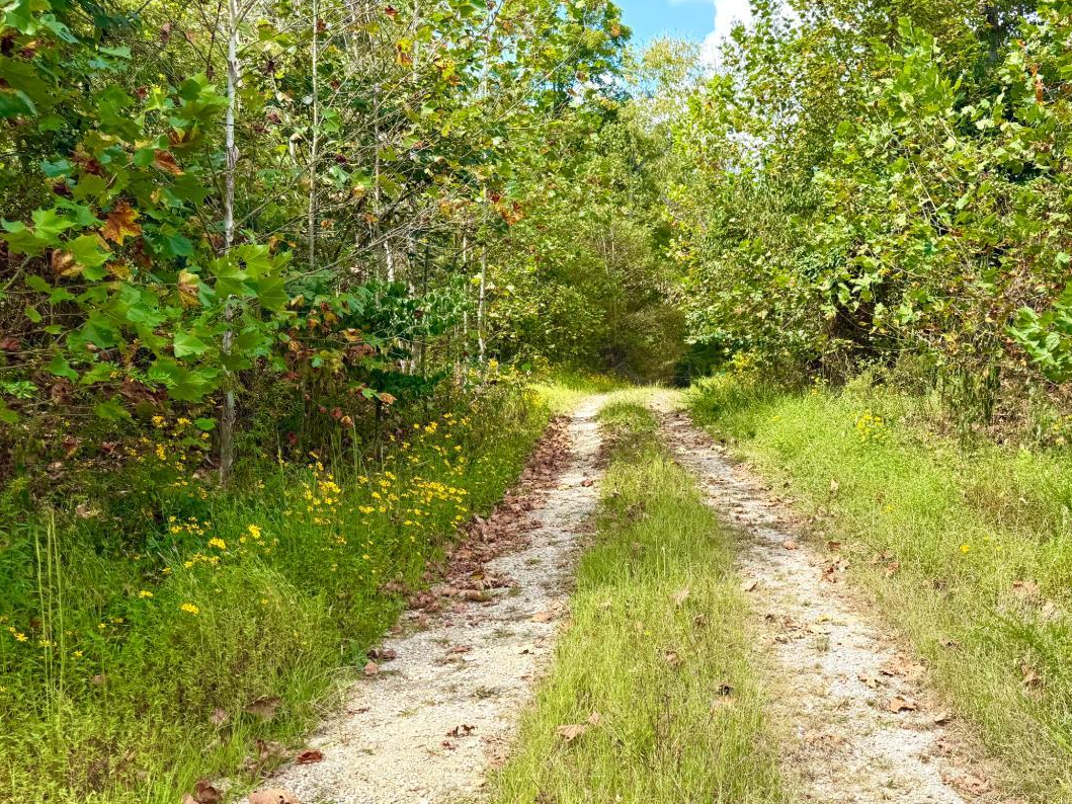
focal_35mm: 34
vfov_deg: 41.6
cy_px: 484
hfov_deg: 52.8
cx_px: 724
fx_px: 1053
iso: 80
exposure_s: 1/1493
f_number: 1.78
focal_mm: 6.76
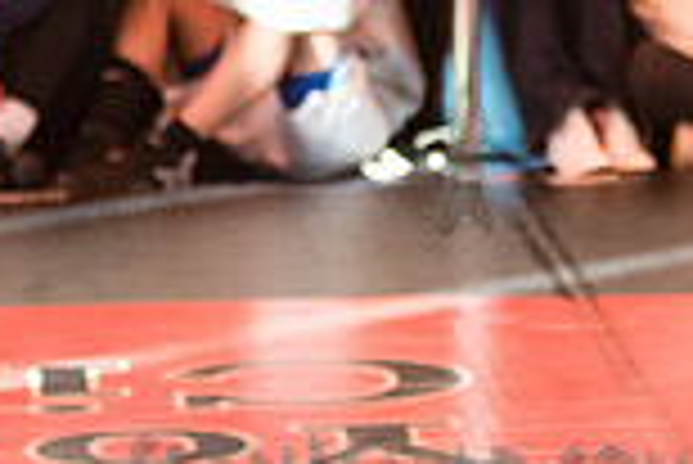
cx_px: 464
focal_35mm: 302
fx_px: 5819
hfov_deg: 6.8
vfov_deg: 4.5
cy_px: -282
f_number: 3.5
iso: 3200
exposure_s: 1/400
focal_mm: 80
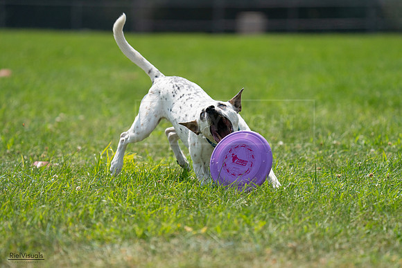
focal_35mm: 315
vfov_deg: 4.4
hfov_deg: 6.5
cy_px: 134
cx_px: 201
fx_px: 3518
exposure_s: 1/4000
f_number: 6.3
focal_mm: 315
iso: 800
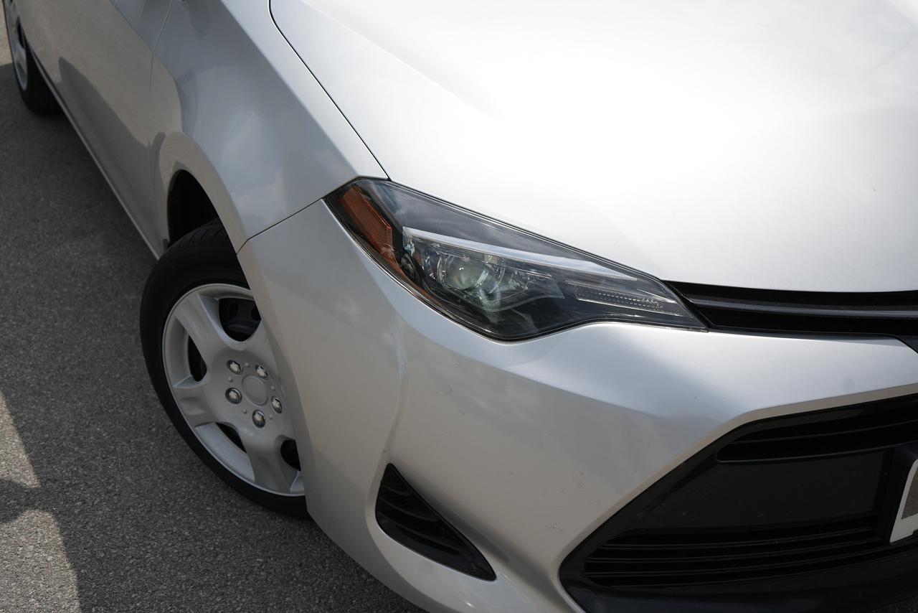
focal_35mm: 42
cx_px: 459
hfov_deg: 46.4
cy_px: 306
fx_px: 1071
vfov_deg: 31.9
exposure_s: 1/1000
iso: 100
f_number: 5
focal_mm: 42
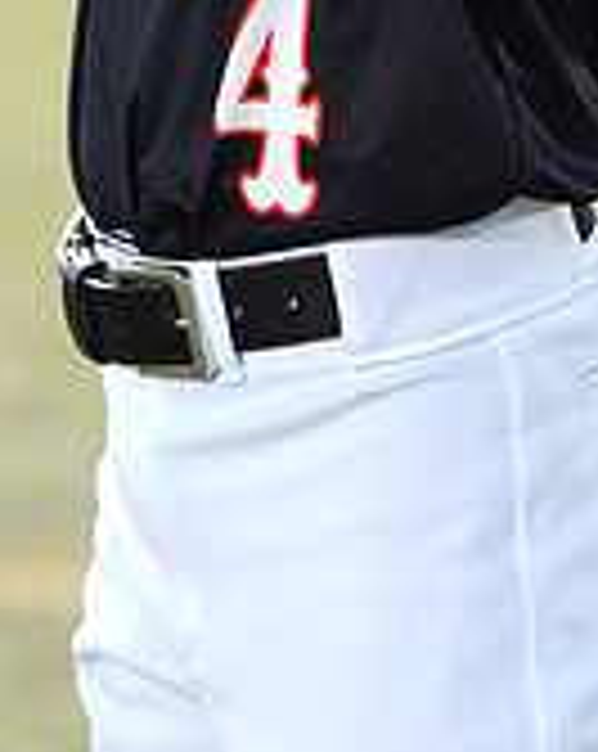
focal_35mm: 644
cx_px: 398
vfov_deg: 3.0
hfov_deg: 2.4
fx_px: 14287
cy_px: -500
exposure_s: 1/250
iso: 64
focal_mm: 197
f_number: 4.5
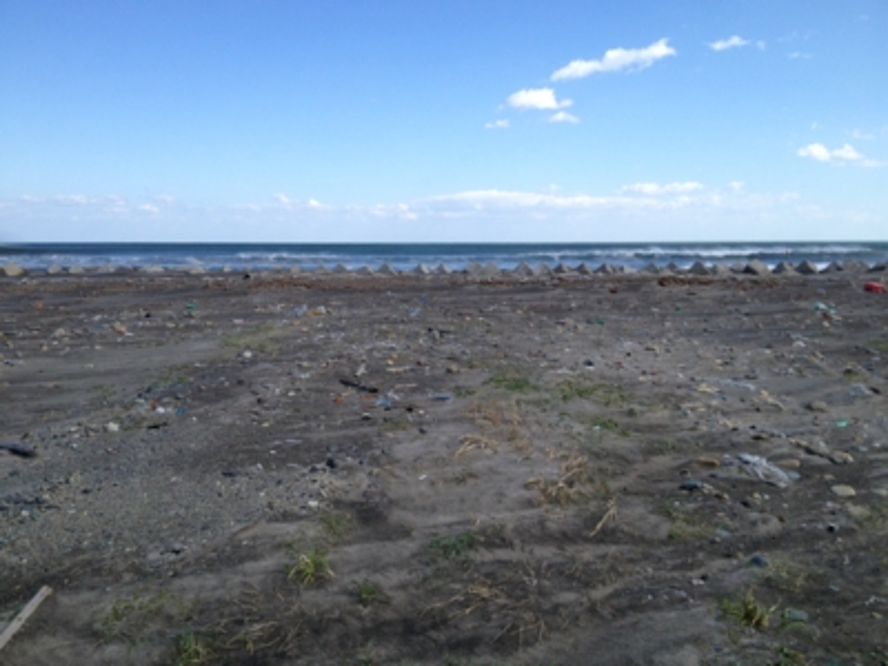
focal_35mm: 35
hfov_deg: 52.6
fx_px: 898
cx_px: 444
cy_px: 333
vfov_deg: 40.7
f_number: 2.4
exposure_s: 1/1126
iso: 50
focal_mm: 4.28
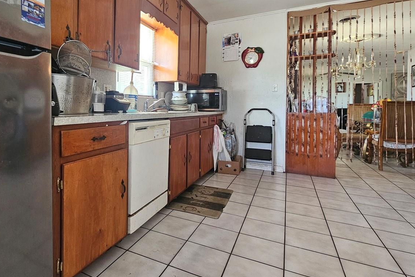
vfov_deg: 64.0
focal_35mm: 19
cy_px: 112
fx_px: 219
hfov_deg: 85.4
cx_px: 159
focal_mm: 2.2
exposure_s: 1/30
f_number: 2.2
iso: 400
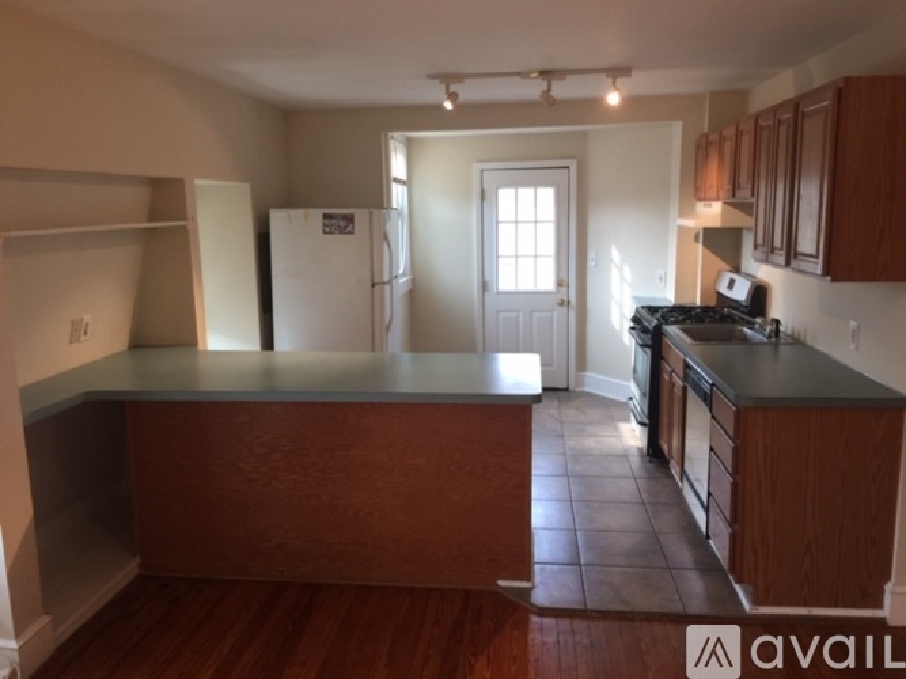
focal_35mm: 29
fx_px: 759
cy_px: 340
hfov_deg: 61.7
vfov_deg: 48.2
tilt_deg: -10.5
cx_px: 453
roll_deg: -0.8
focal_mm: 4.15
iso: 40
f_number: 2.2
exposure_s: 1/30
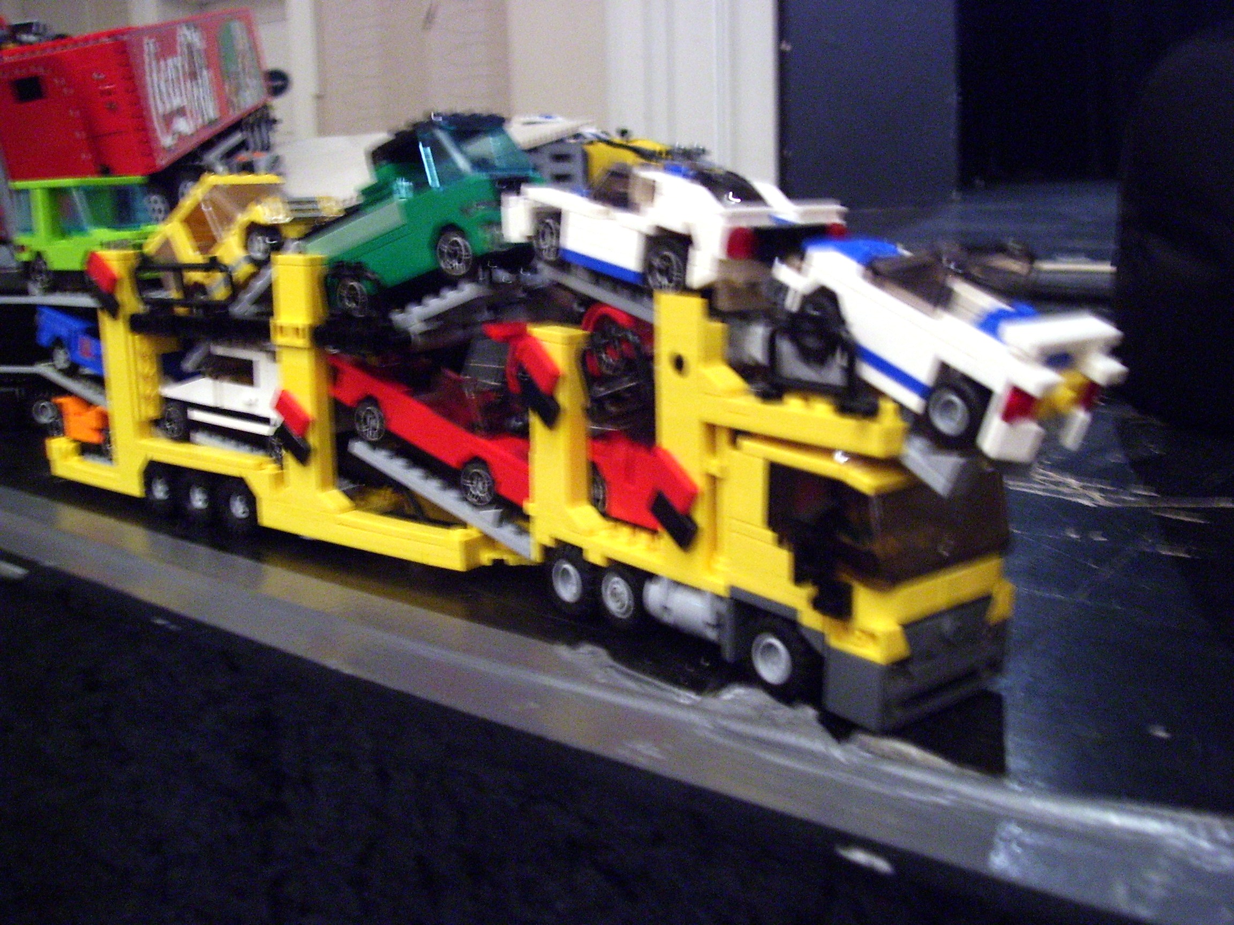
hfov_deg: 51.4
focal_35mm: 36
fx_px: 1283
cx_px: 617
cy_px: 462
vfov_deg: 39.7
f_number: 2.7
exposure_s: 1/8
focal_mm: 6
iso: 160
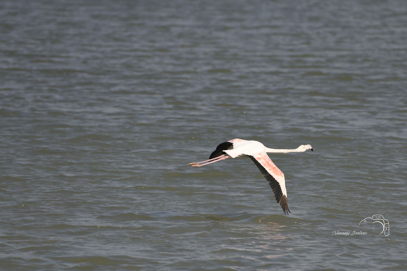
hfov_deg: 3.4
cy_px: 136
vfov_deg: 2.3
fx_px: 6783
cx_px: 204
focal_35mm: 600
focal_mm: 600
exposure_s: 1/1600
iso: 400
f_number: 8
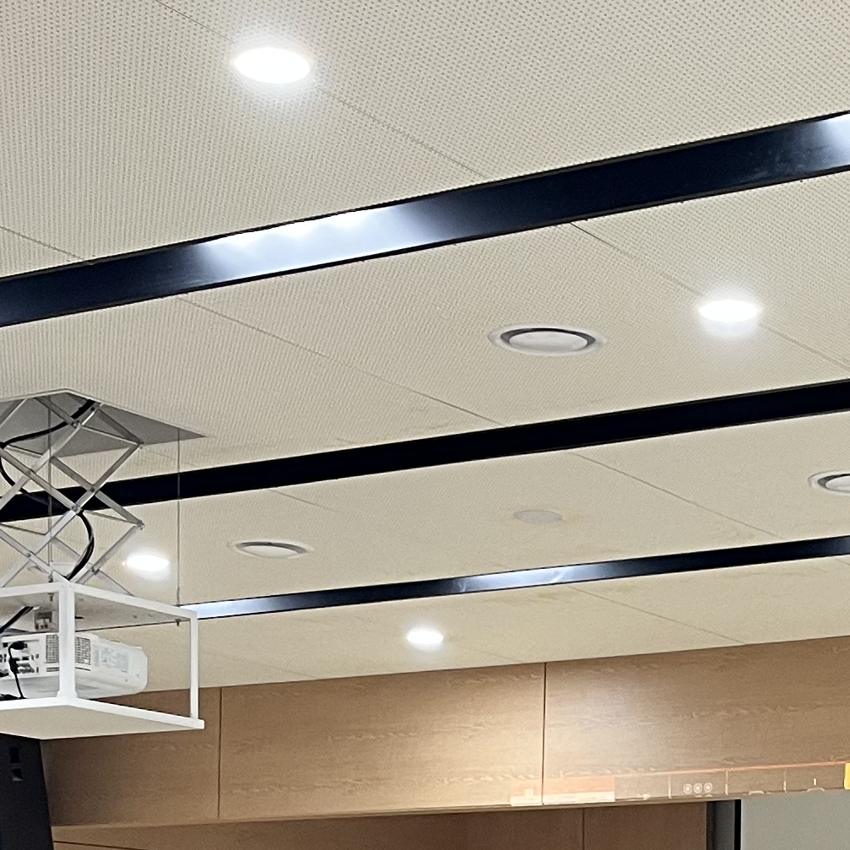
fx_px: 2556
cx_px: 740
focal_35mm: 92
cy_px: 1238
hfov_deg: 18.6
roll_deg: -0.2
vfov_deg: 17.2
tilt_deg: -3.1
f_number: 1.6
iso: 100
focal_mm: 5.1
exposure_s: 1/60
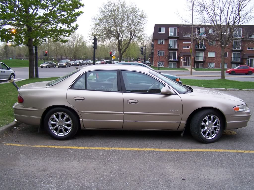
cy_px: 95
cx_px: 127
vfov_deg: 37.7
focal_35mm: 38
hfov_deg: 49.0
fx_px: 279
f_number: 2.8
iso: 80
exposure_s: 1/60
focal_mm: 6.3
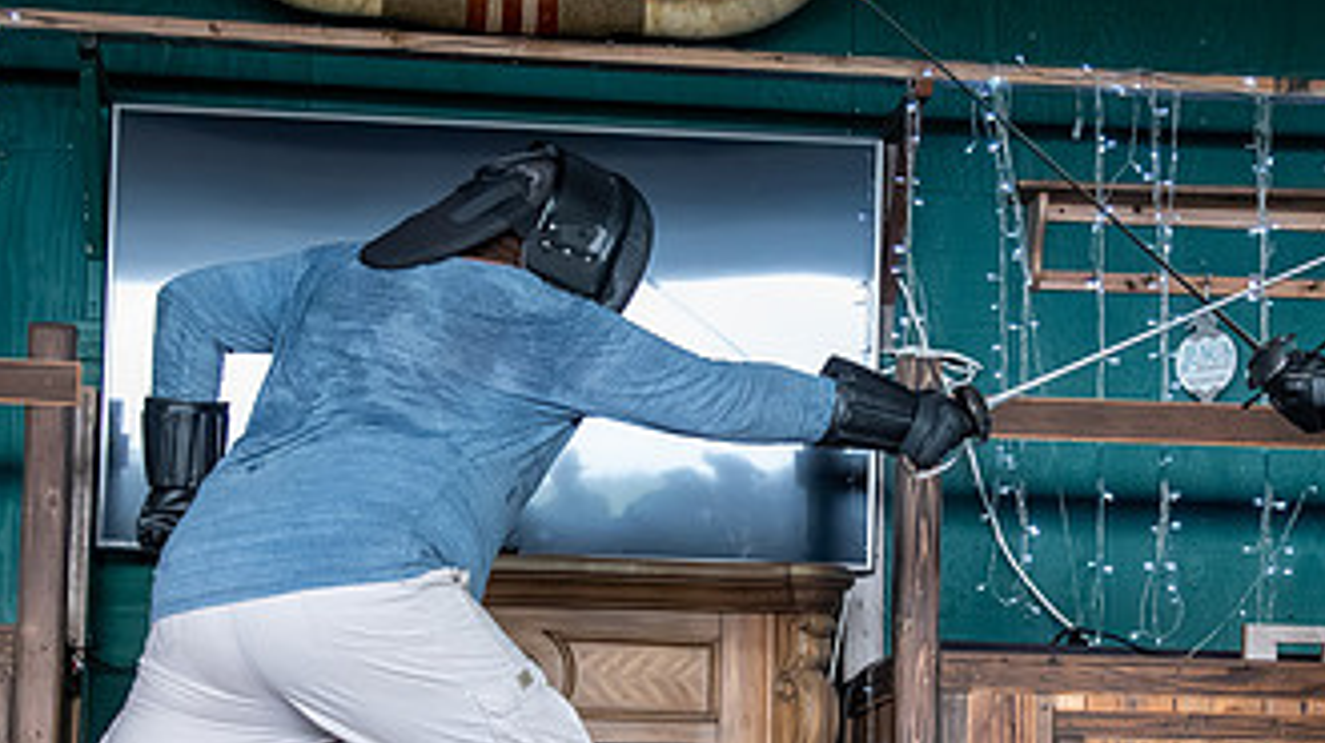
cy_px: 518
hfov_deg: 20.7
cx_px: 814
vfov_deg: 11.7
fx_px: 3616
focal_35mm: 103
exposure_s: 1/320
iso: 8000
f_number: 5.6
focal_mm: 40
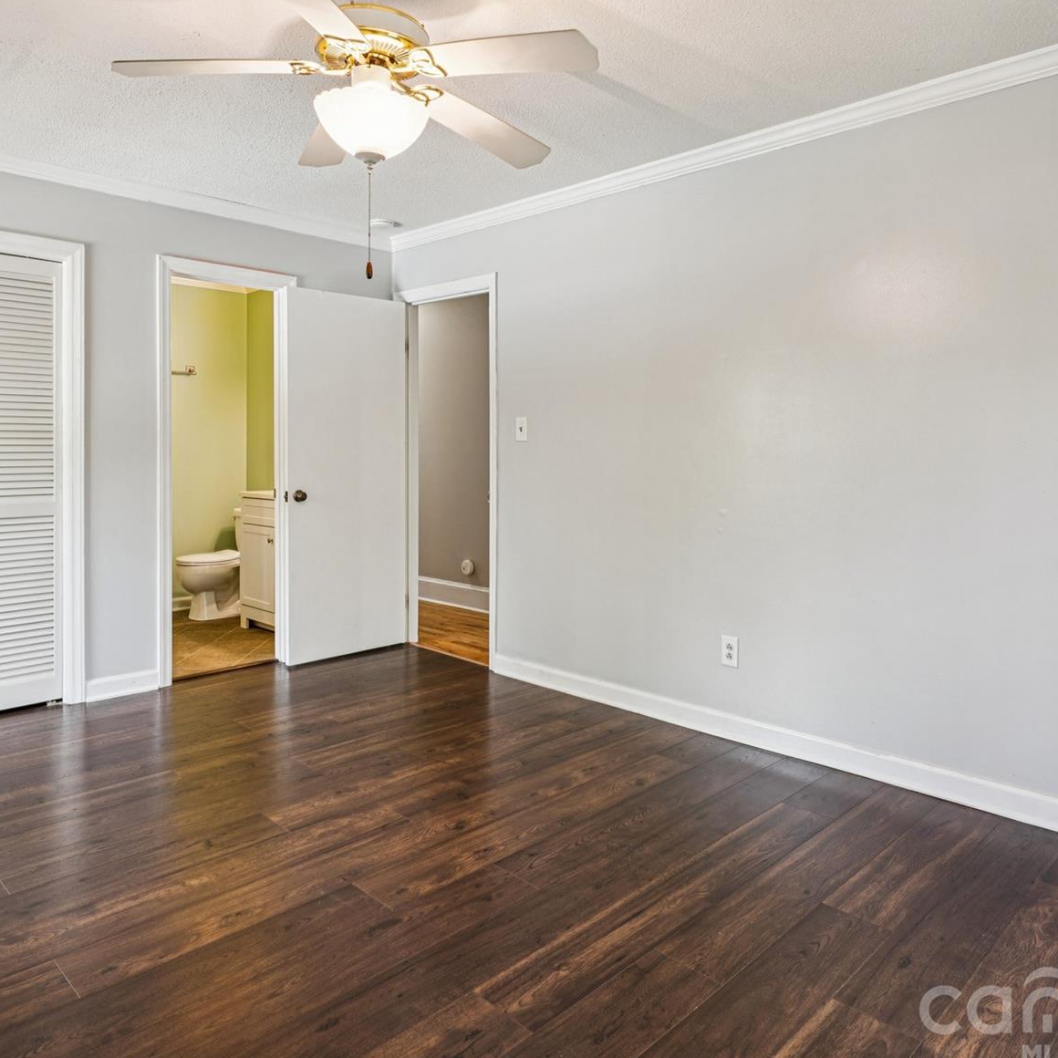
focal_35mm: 24
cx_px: 534
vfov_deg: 64.1
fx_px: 840
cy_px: 456
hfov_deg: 64.4
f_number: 10
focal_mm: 16.2
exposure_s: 1
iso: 100
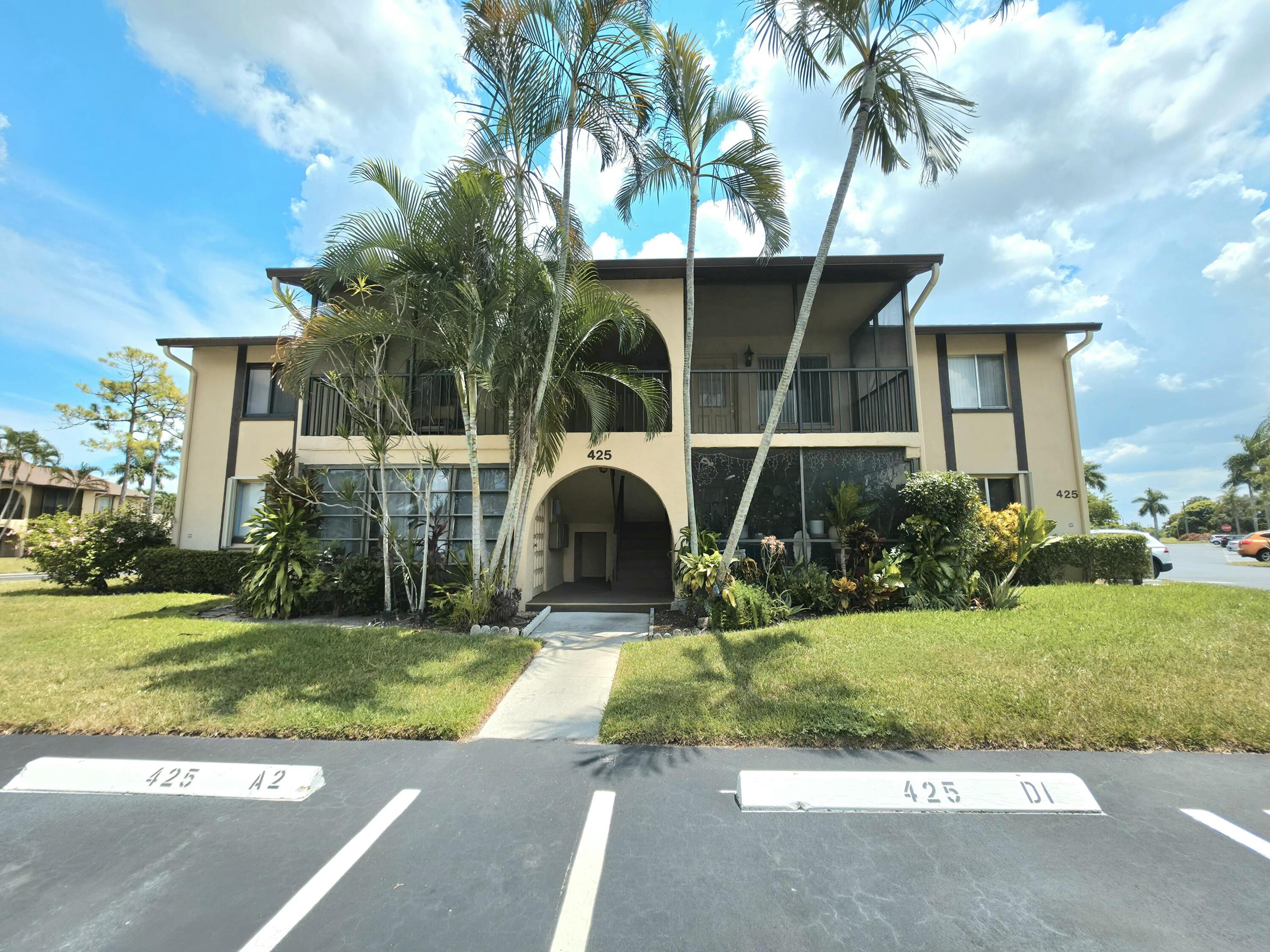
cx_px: 635
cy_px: 476
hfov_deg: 106.2
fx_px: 477
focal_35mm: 13
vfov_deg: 89.9
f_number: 1.9
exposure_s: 1/1429
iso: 16
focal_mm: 2.2
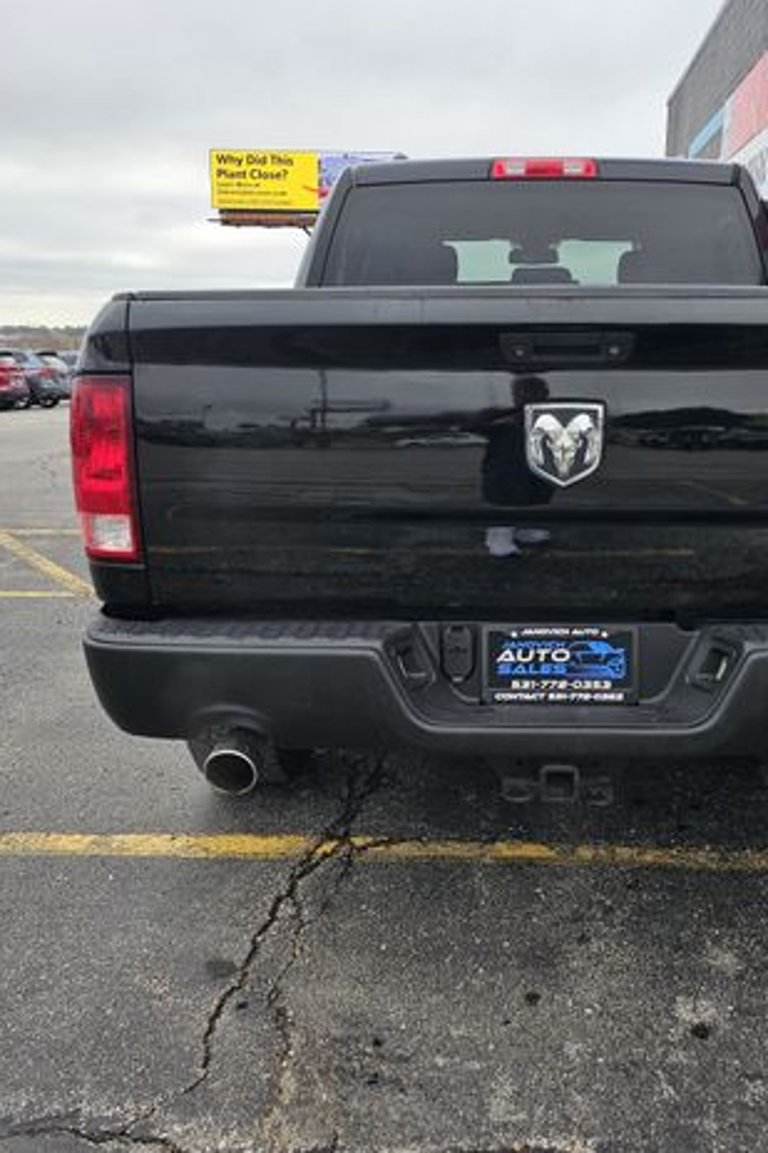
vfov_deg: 57.2
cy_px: 586
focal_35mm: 33
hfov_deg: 39.6
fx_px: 1057
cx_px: 490
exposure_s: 1/240
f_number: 1.7
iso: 10
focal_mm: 6.3
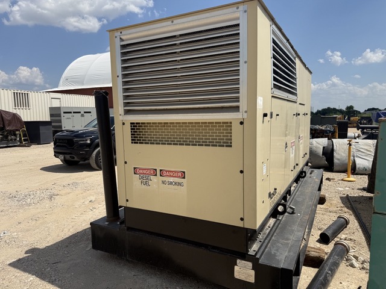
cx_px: 193
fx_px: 268
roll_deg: -0.1
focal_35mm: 24
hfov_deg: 71.6
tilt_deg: -5.2
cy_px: 144
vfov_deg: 56.8
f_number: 1.78
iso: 80
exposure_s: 1/8130
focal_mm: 6.76
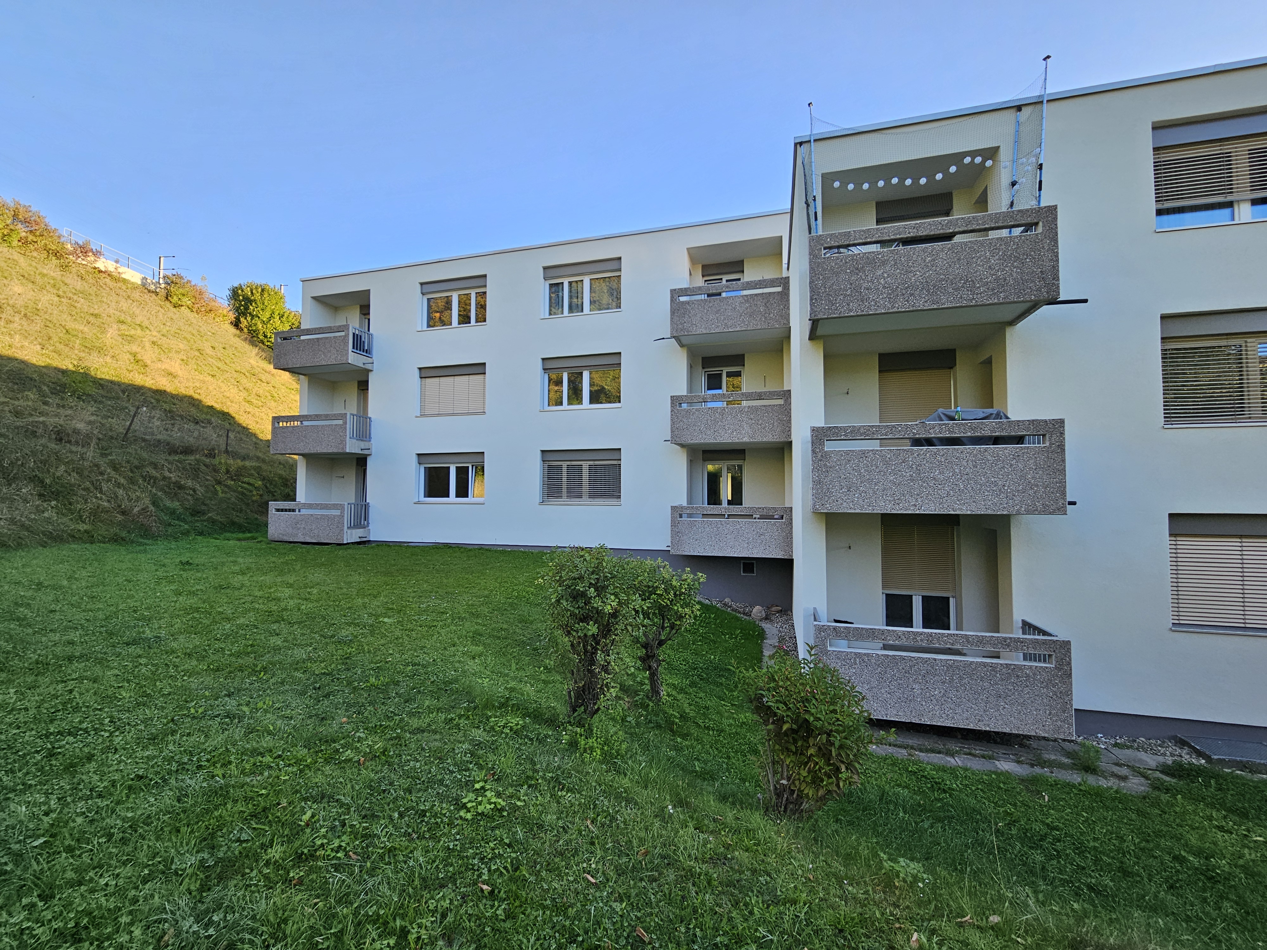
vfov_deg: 89.9
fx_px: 476
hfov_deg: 106.2
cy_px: 475
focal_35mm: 13
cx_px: 634
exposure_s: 1/222
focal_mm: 2.2
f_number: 2.2
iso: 50
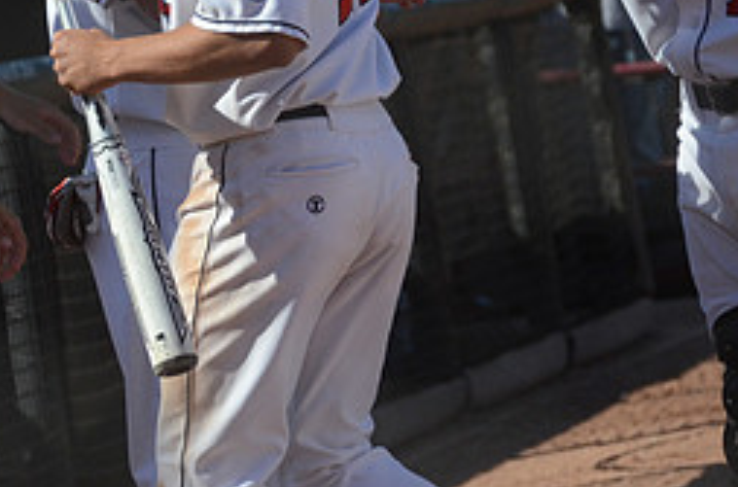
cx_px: -15
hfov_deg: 4.8
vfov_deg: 3.2
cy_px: -67
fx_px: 8791
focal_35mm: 430
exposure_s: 1/8000
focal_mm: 125
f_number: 4.8
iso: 1000
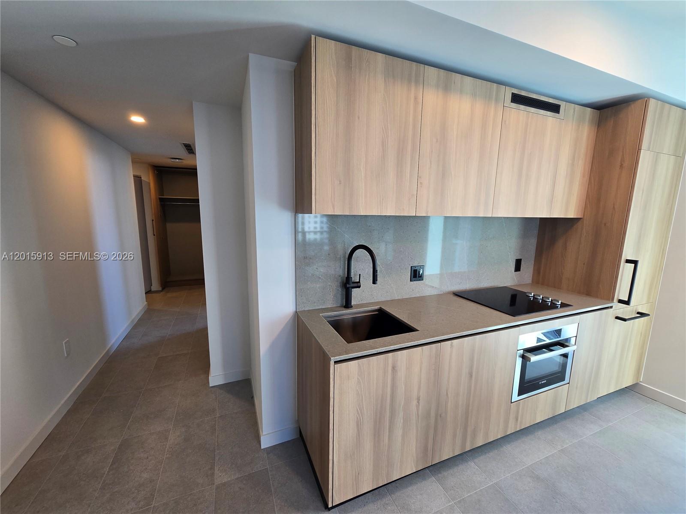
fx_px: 258
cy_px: 257
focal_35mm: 13
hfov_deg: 106.2
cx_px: 343
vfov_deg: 89.9
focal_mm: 2.2
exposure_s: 1/60
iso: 125
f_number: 2.2
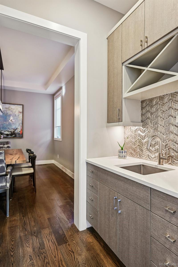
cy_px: 134
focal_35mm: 20
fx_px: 145
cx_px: 89
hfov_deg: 63.2
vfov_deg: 85.4
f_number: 5
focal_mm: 19.5
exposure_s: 1/6
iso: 400
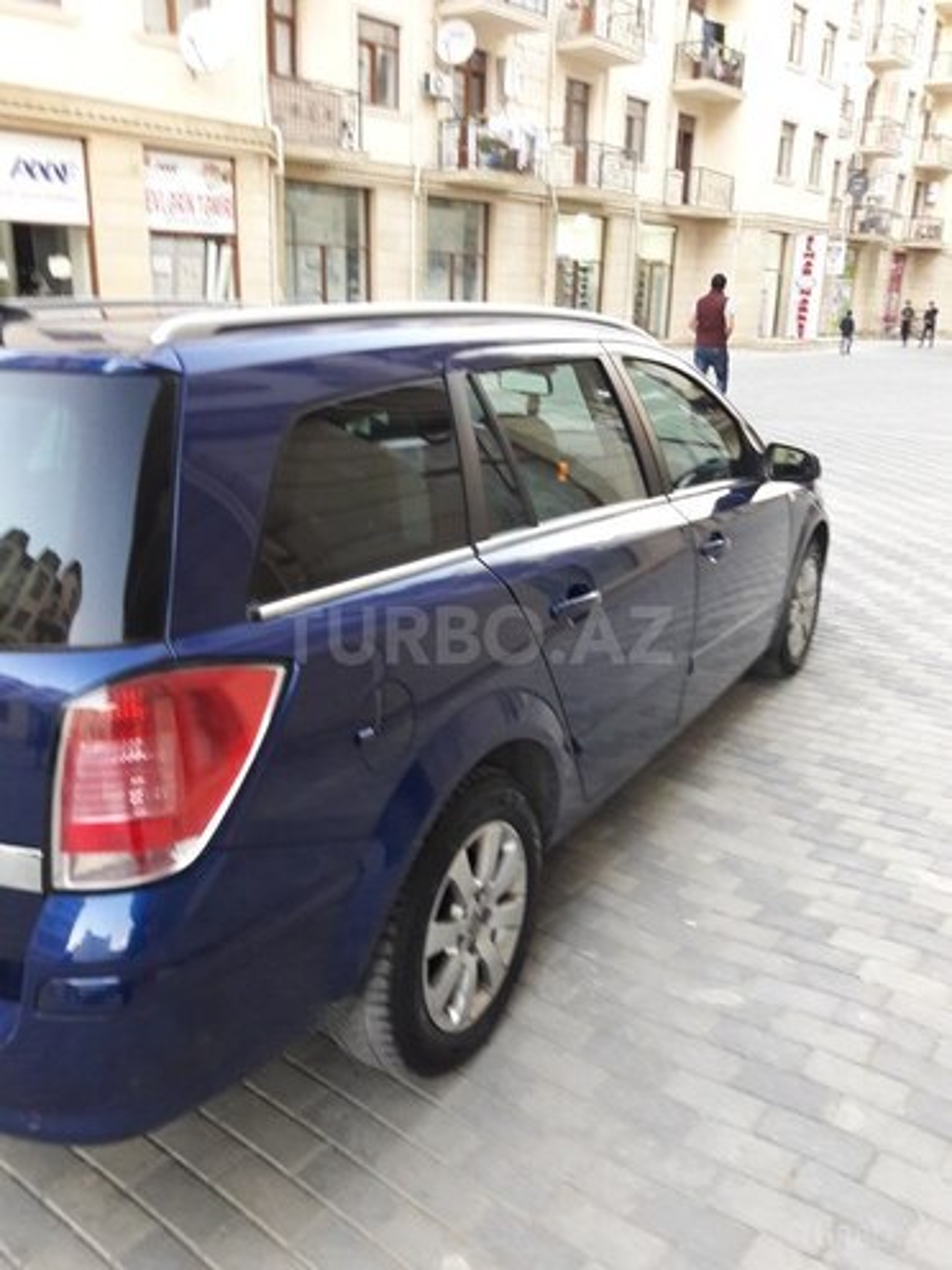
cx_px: 476
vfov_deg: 63.4
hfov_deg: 49.7
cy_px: 635
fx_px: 1027
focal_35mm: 28
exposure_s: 1/17
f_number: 1.9
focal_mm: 3.7
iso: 200
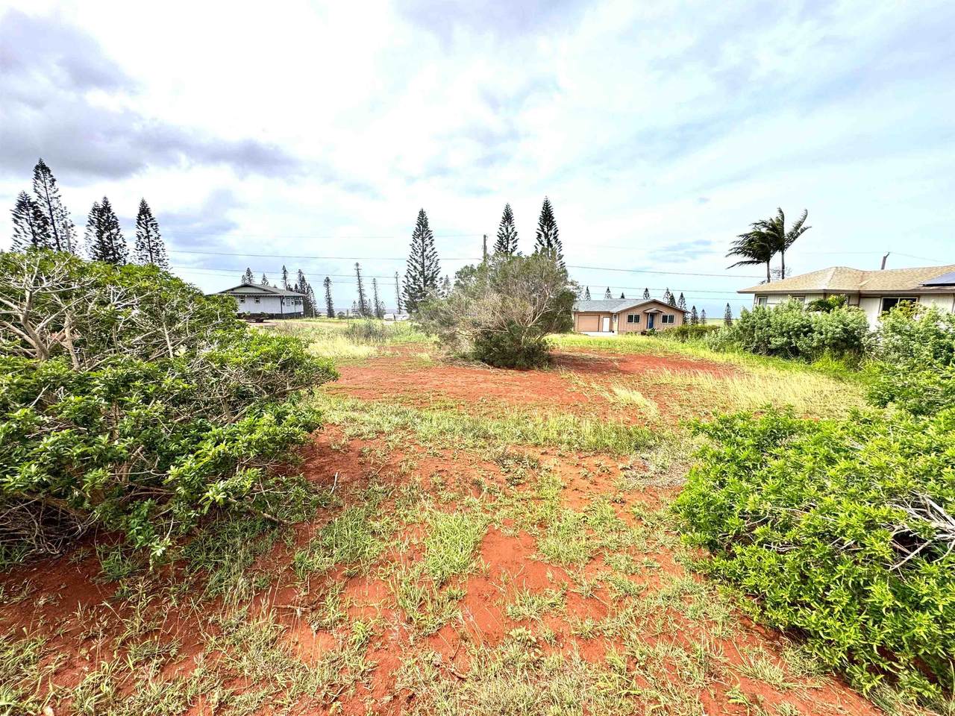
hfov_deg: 102.1
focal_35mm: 14
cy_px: 358
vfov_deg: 85.7
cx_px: 478
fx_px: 386
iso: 50
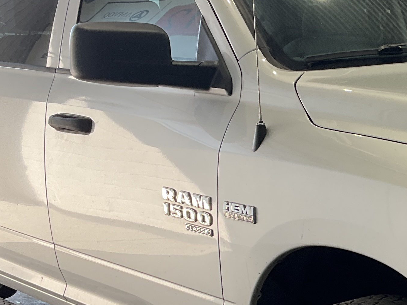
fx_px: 1023
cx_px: 401
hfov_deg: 21.7
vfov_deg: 16.9
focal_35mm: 87
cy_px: 231
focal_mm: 3
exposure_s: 1/122
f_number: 1.8
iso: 25
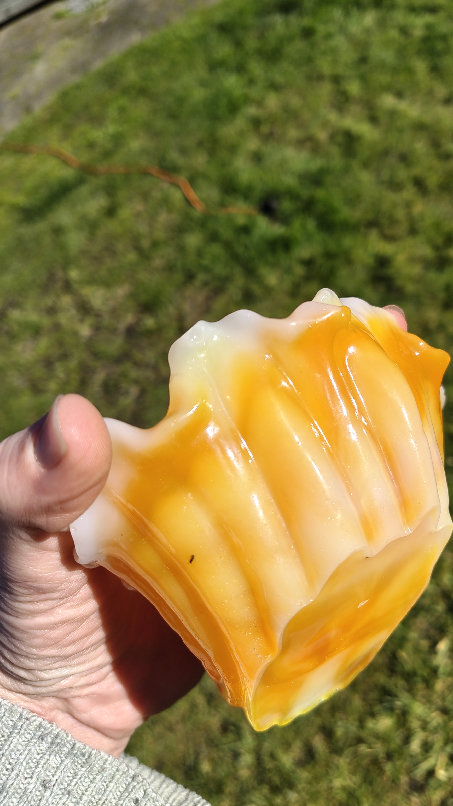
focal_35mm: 27
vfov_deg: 69.9
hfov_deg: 42.3
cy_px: 405
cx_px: 304
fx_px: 577
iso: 50
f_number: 1.88
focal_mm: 5.56
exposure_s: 1/1021
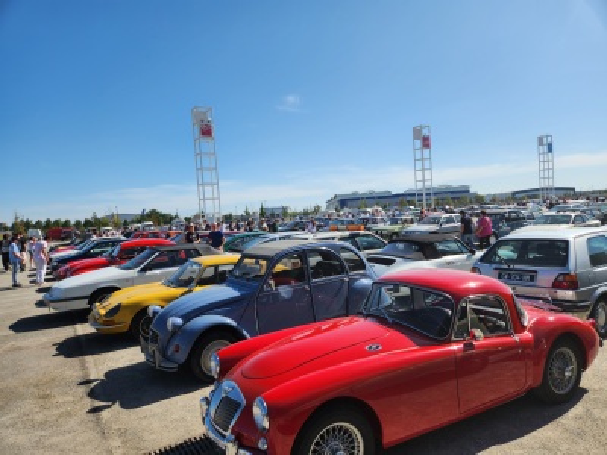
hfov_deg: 73.9
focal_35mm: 23
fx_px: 403
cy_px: 228
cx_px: 304
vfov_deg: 58.9
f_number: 1.8
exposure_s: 1/2088
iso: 20
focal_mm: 5.4
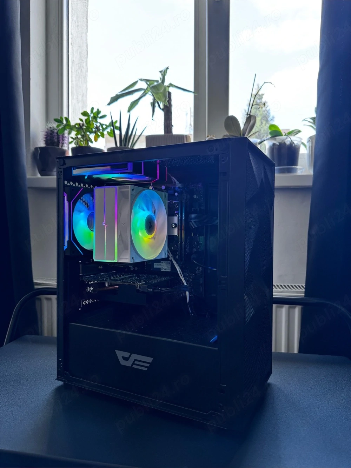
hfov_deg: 56.8
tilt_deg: -0.8
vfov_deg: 71.6
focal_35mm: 24
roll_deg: -0.2
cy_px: 234
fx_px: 325
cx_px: 176
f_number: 1.78
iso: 80
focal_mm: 6.76
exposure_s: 1/121
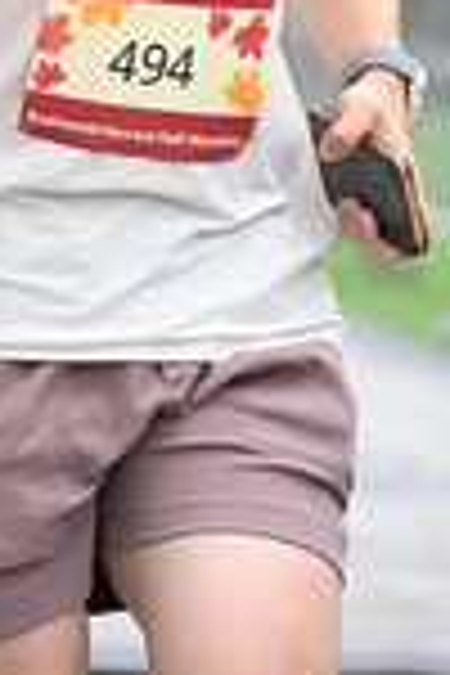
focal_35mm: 362
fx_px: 6787
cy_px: -396
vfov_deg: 5.6
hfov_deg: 3.8
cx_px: -200
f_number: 2.8
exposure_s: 1/1600
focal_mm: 99
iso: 640
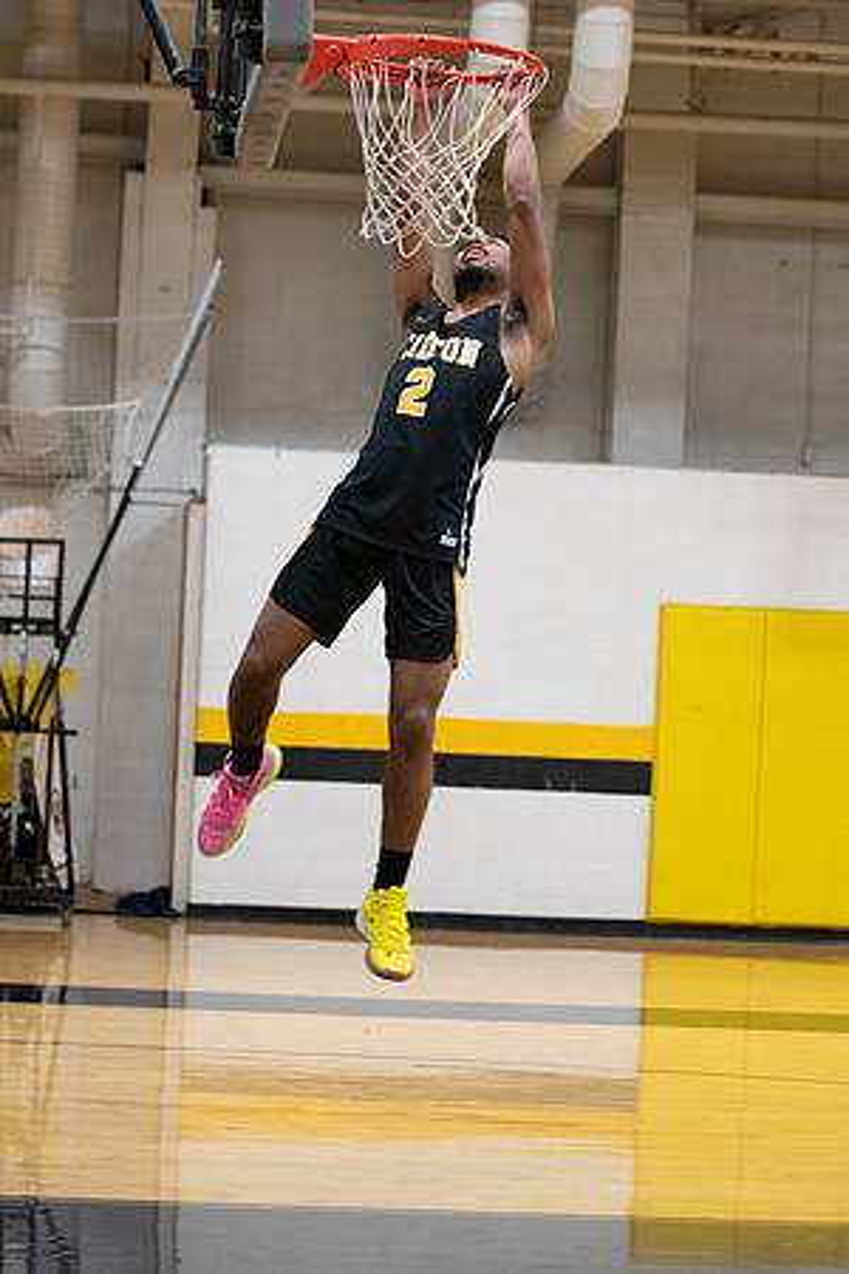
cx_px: 424
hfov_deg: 13.0
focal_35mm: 105
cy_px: 637
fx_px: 3714
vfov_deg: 19.5
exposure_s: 1/200
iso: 2000
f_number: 2.8
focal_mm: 70
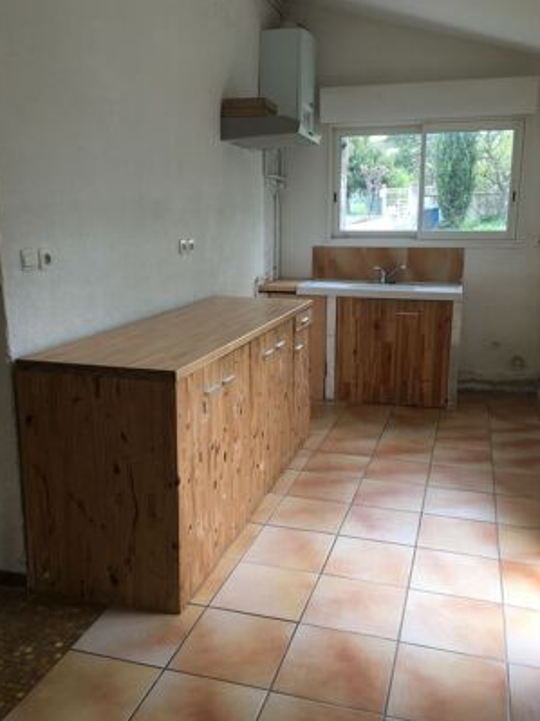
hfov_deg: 45.4
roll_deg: -0.3
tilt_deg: -11.9
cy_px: 359
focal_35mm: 31
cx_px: 280
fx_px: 645
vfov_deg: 58.4
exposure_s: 1/50
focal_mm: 4.15
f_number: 2.2
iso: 32
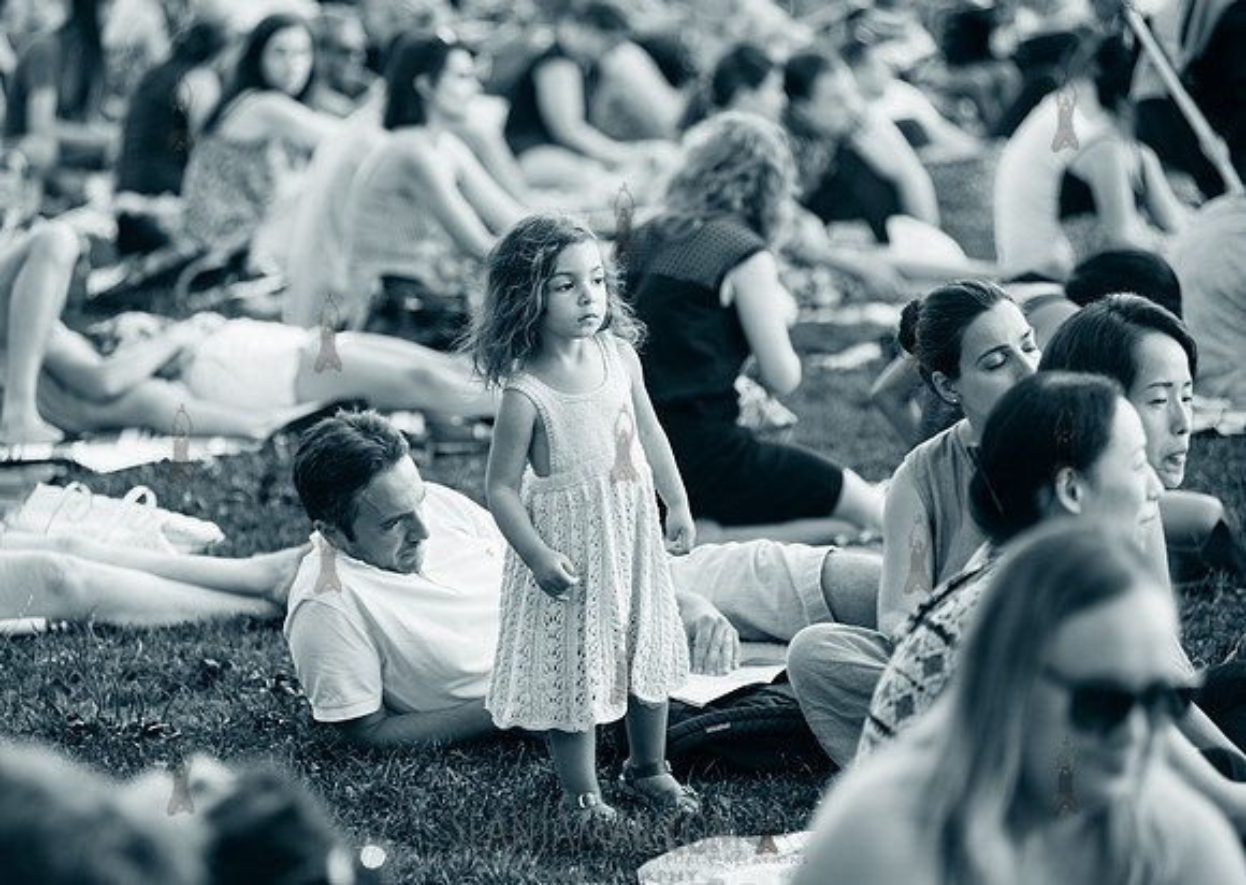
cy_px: 419
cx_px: 548
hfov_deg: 11.8
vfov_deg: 8.4
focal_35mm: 170
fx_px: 6011
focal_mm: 155
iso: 500
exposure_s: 1/500
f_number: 3.5
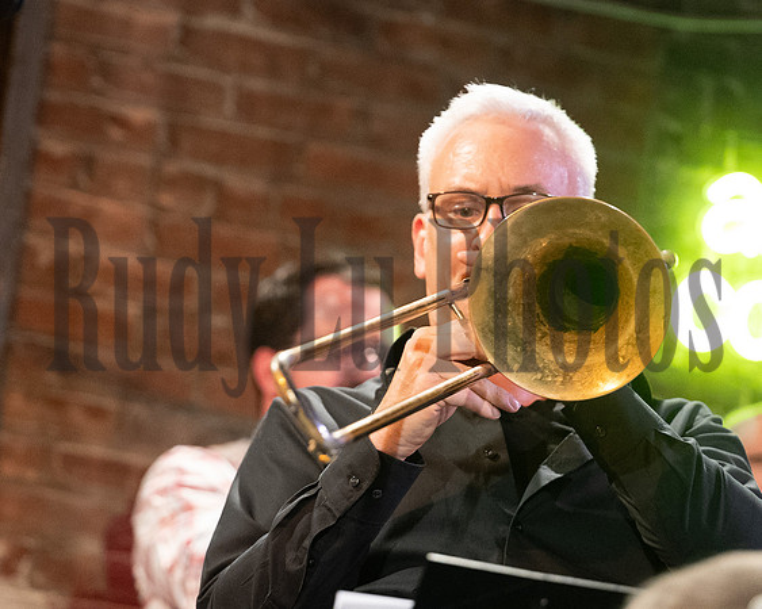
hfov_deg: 8.9
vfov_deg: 7.1
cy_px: 266
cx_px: 247
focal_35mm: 218
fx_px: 4916
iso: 5000
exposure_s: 1/500
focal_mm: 115
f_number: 2.8
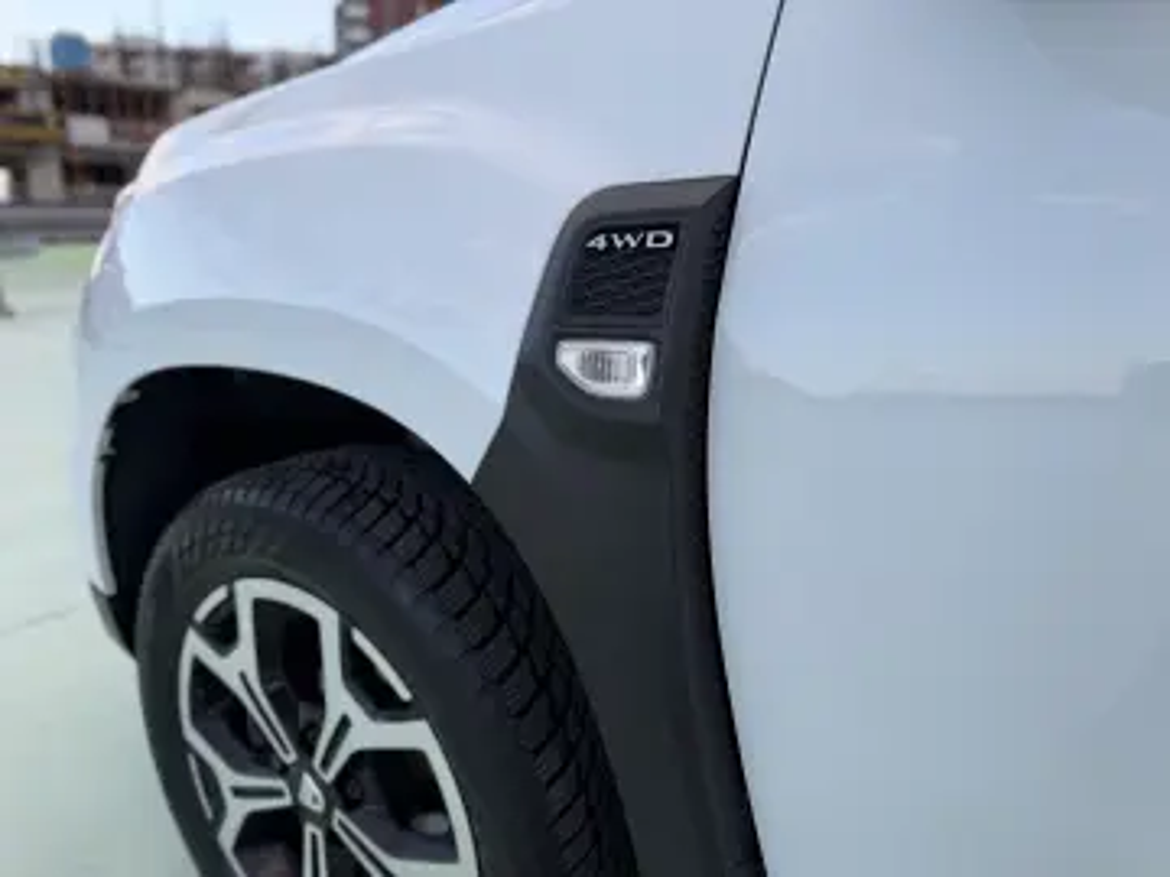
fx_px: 811
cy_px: 438
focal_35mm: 24
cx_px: 585
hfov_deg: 71.6
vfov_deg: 56.8
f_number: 1.78
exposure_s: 1/342
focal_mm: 6.76
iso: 80
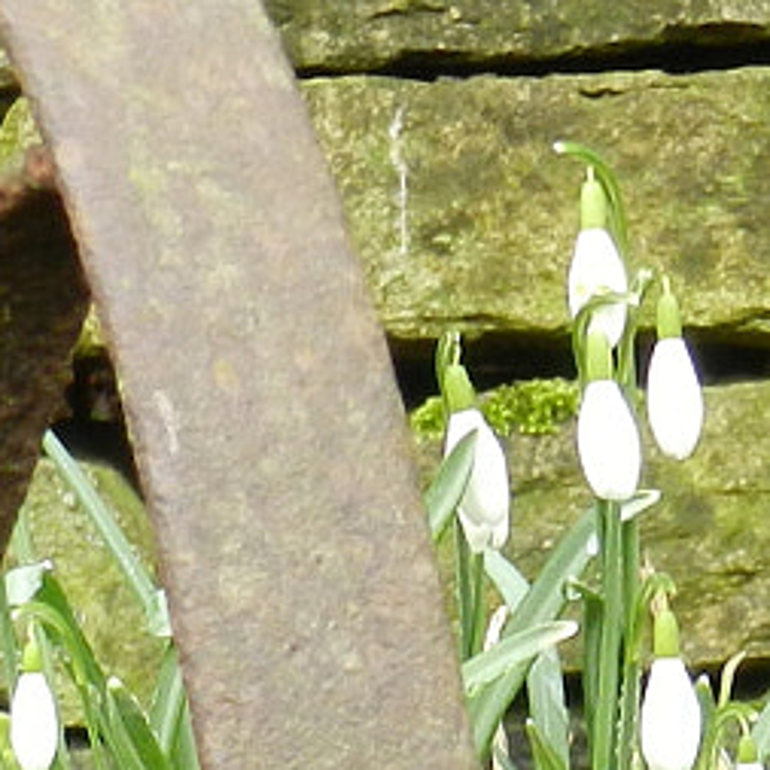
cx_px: 240
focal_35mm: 424
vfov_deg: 4.1
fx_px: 10670
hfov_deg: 4.1
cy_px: 797
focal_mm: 13.5
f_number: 4.8
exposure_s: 1/50
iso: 160
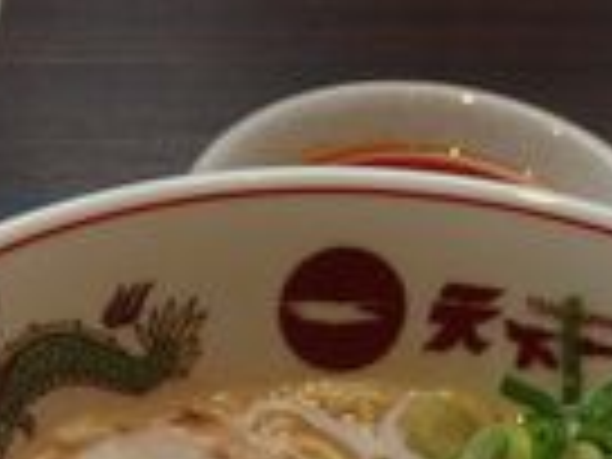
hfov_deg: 15.0
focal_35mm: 128
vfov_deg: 11.3
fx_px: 2263
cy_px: 612
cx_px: -76
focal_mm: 5.2
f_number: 3.2
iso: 100
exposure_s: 1/500
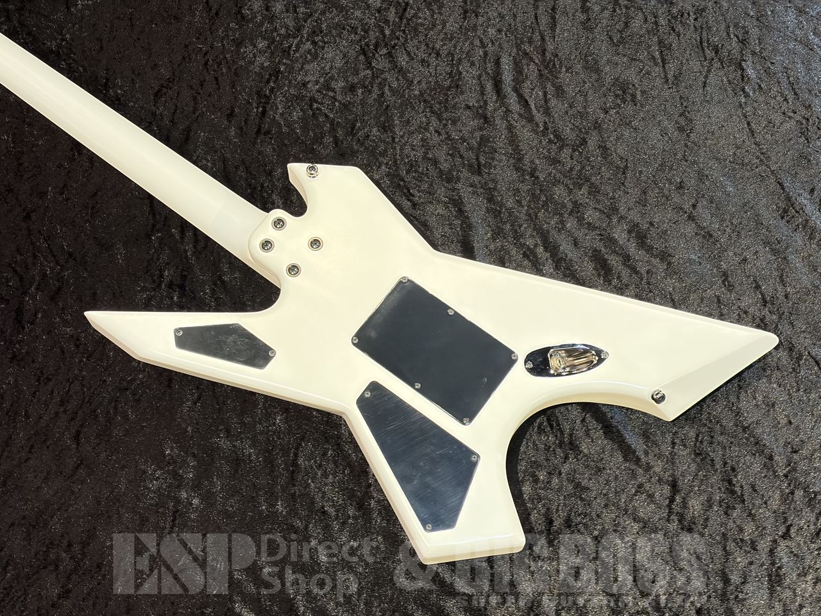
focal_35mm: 52
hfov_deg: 36.8
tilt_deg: -70.3
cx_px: 410
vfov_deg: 28.0
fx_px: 1233
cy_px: 308
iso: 125
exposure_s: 1/40
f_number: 1.6
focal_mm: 5.96
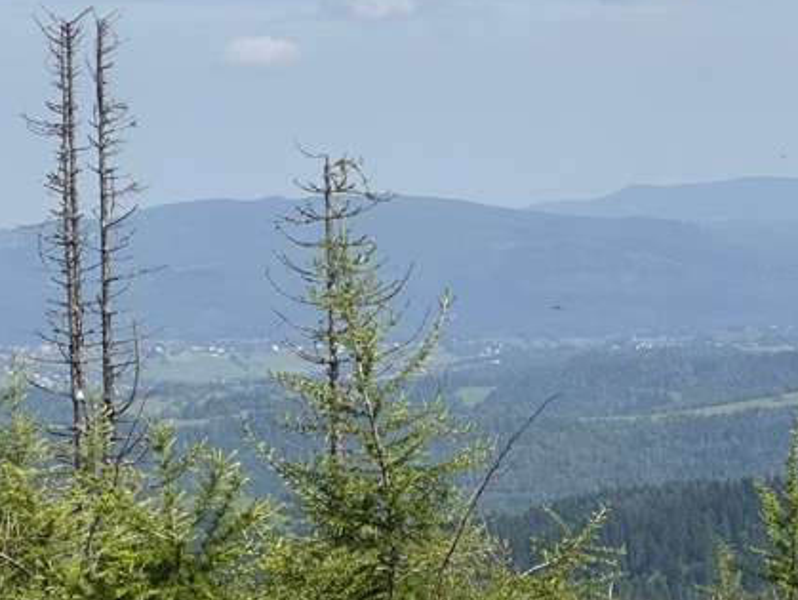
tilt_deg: +1.0
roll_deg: +2.2
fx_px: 4338
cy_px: 128
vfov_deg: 7.9
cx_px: 316
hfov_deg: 10.5
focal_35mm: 188
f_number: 2.8
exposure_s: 1/834
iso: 32
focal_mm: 9
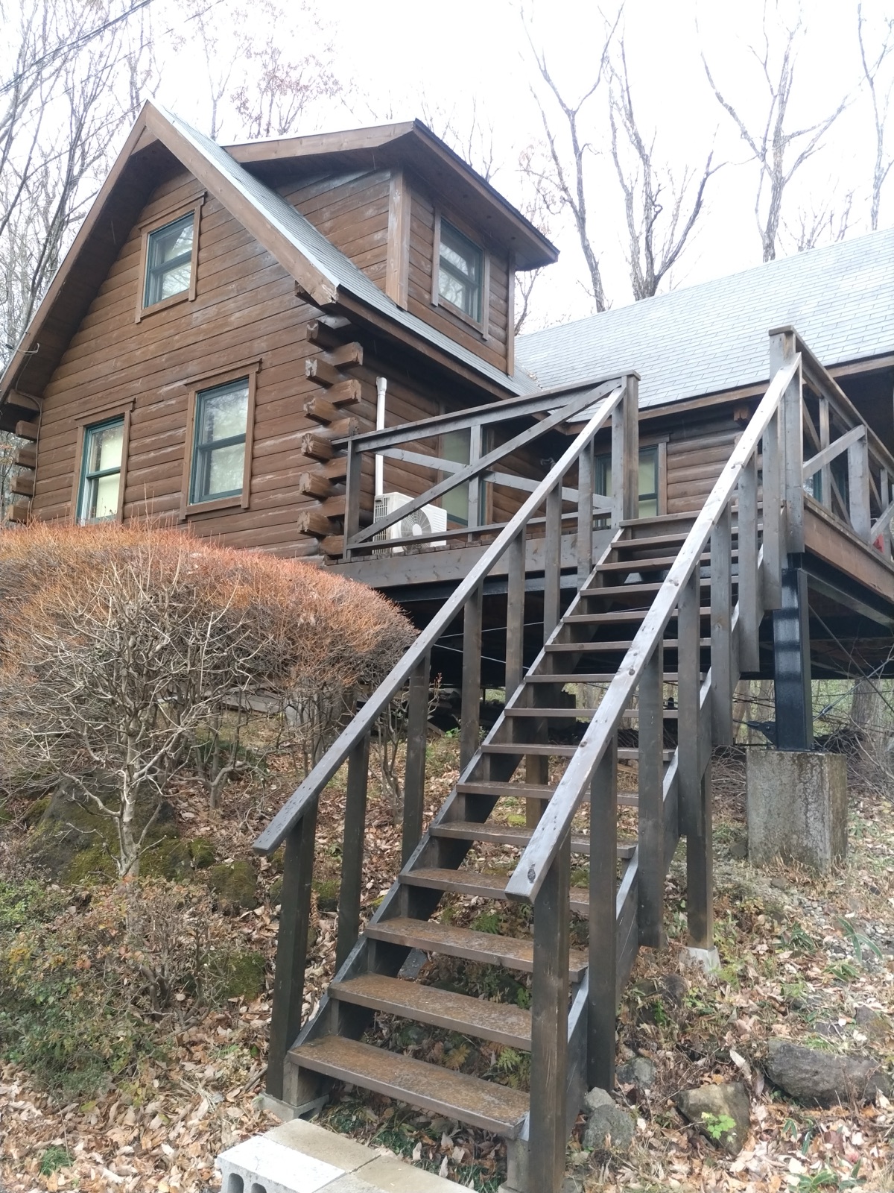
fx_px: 895
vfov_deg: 67.3
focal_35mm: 26
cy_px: 596
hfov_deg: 53.1
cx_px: 447
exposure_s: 1/100
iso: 166
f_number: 1.79
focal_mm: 4.8
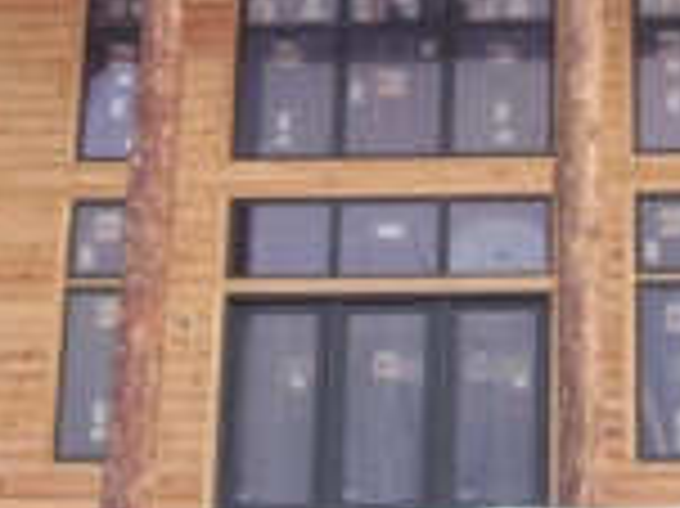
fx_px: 2768
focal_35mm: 141
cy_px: -16
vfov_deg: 10.4
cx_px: 367
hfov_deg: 14.0
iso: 80
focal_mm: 9.4
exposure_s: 1/160
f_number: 3.4
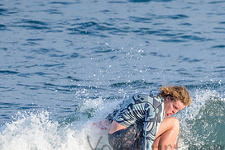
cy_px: 141
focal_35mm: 1304
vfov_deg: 1.1
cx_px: 172
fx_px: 8159
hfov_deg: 1.6
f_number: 5.6
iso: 400
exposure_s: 1/1250
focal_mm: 500
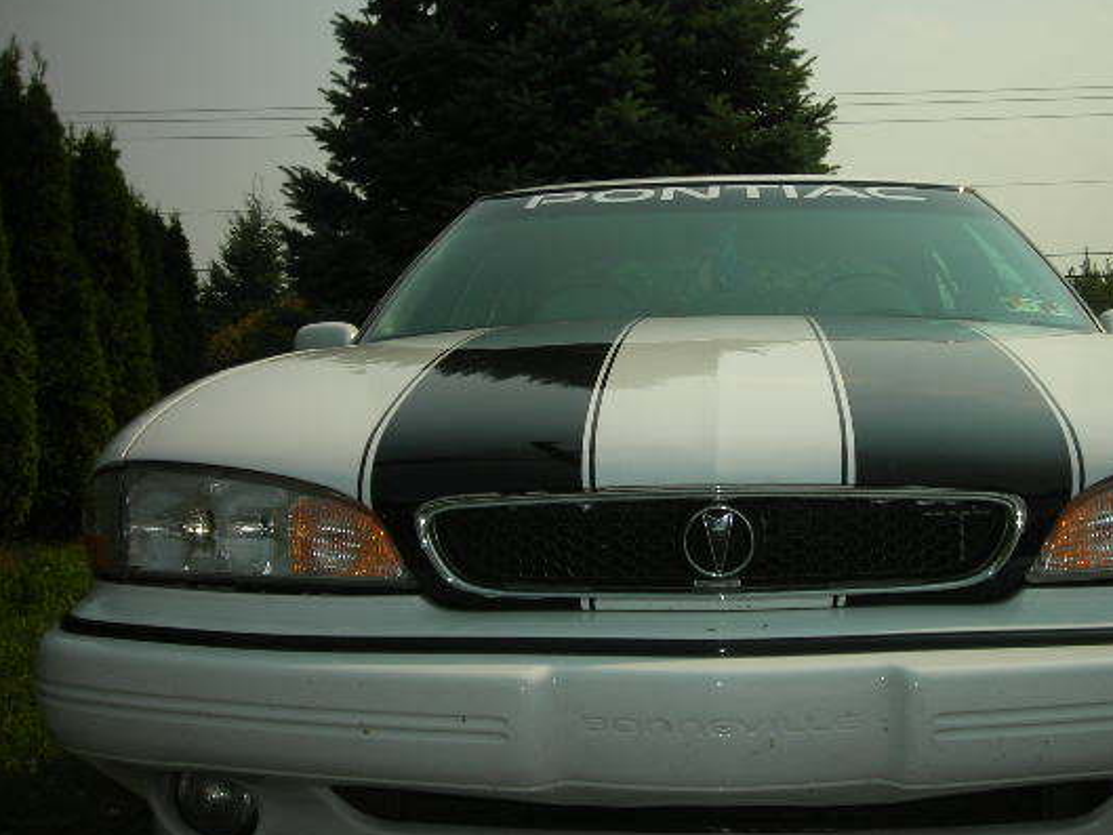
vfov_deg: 31.5
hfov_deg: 41.0
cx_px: 669
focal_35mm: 46
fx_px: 1479
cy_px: 374
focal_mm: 6.3
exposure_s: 1/450
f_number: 6.4
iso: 50
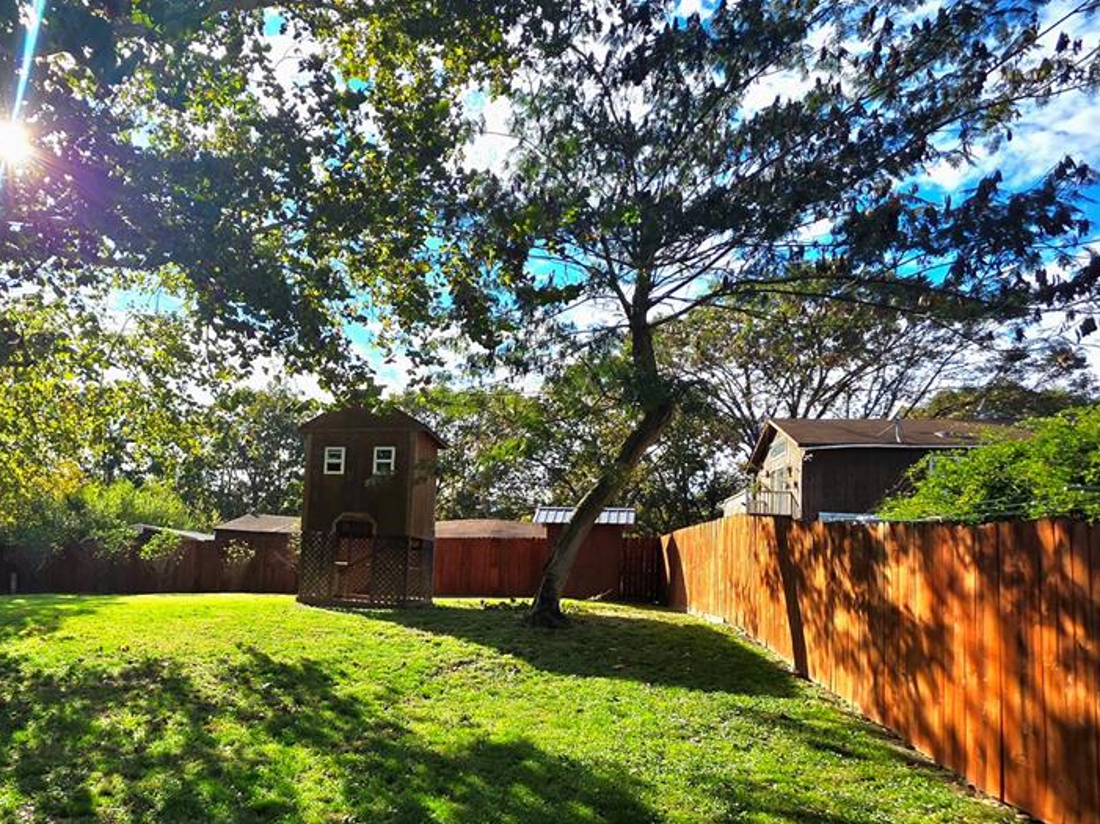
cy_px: 461
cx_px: 330
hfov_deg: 80.6
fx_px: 603
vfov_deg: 68.4
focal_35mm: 19
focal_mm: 2.2
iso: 40
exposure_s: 1/1429
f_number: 1.9
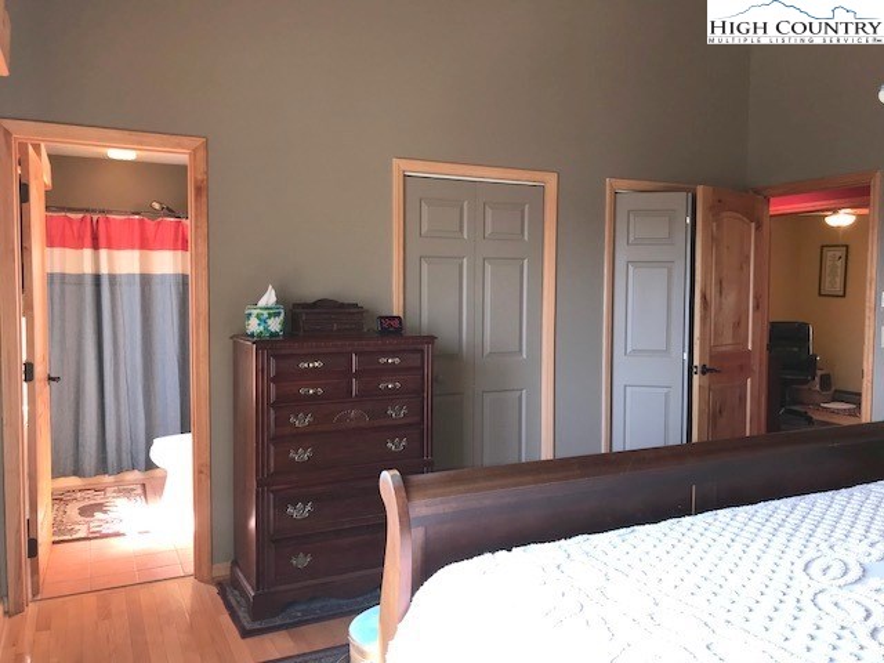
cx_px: 442
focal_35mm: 28
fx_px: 715
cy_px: 332
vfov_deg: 49.7
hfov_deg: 63.4
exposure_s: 1/30
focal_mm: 3.99
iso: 50
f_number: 1.8
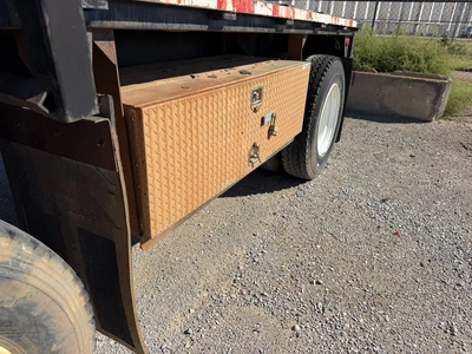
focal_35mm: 24
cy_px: 177
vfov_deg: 56.8
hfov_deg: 71.6
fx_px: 327
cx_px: 236
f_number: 1.78
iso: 100
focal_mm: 6.76
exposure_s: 1/6173
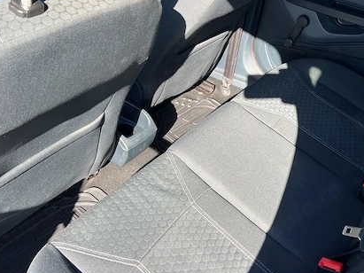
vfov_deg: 37.3
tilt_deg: -32.9
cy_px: 93
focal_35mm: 38
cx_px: 197
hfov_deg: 48.9
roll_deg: -5.3
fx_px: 399
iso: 50
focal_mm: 5.7
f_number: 1.5
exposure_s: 1/431
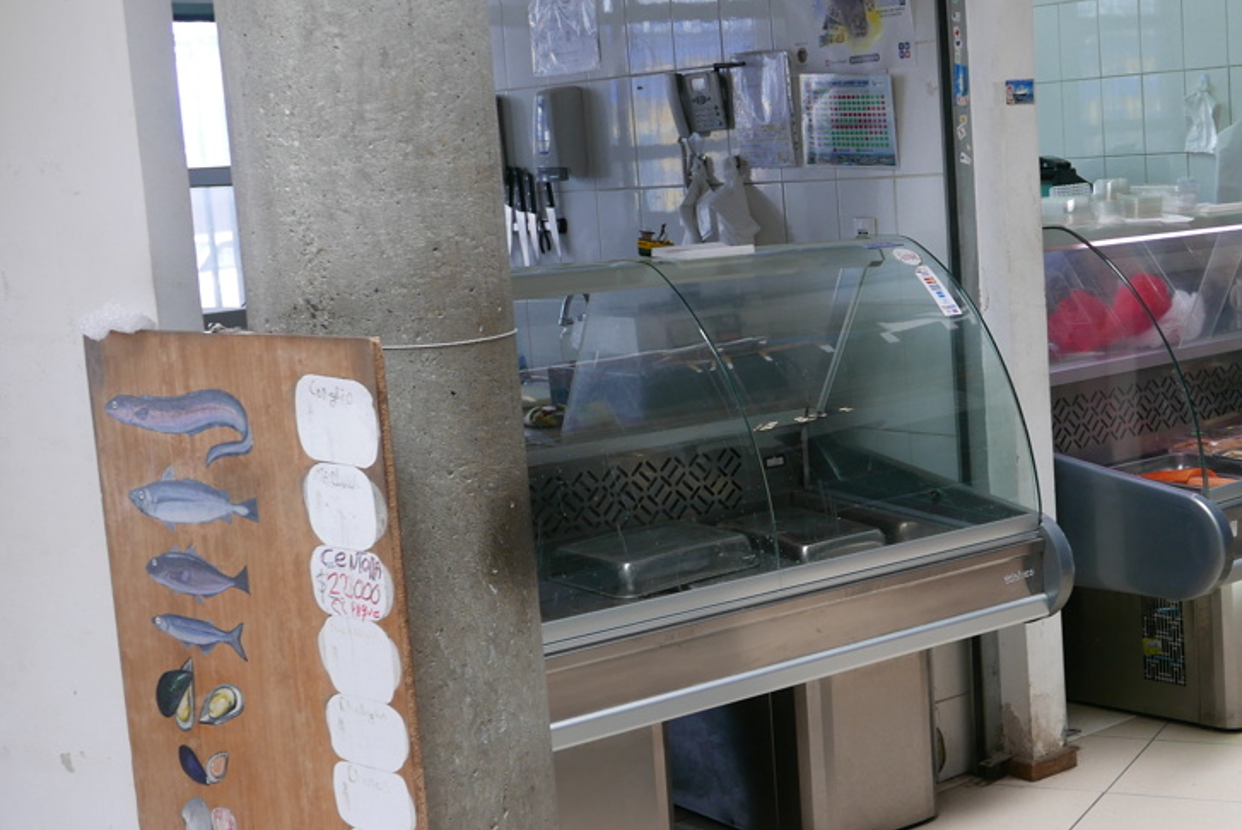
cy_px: 427
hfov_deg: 34.9
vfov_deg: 24.2
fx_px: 1933
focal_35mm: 56
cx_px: 922
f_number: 2.5
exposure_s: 1/125
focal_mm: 15.4
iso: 200
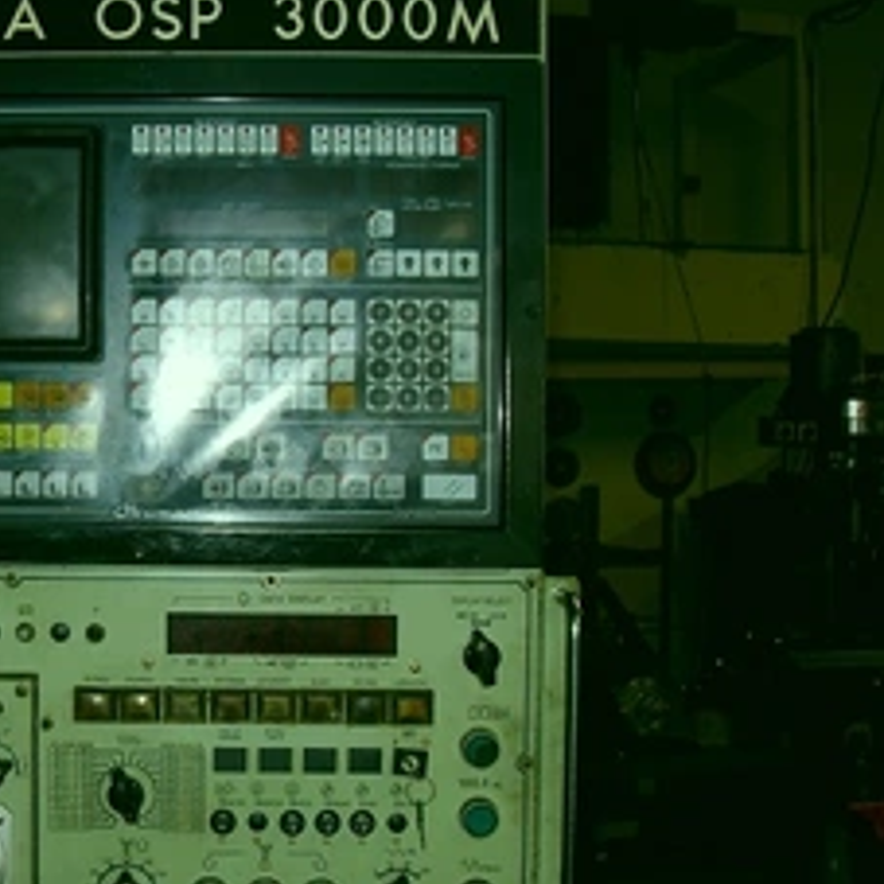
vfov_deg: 32.2
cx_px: 140
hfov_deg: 31.1
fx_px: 1531
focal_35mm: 53
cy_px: 413
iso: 100
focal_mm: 6.3
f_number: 2.8
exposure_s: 1/45
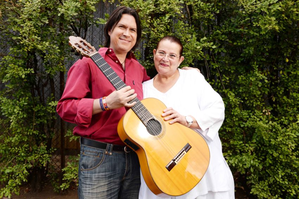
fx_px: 257
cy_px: 100
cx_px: 150
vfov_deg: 42.3
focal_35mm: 31
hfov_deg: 60.3
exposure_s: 1/60
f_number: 5.6
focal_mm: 31
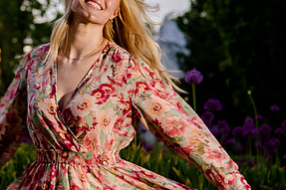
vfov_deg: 7.6
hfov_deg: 11.3
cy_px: 22
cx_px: -2
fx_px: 1437
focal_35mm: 181
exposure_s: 1/125
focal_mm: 75
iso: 1600
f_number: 4
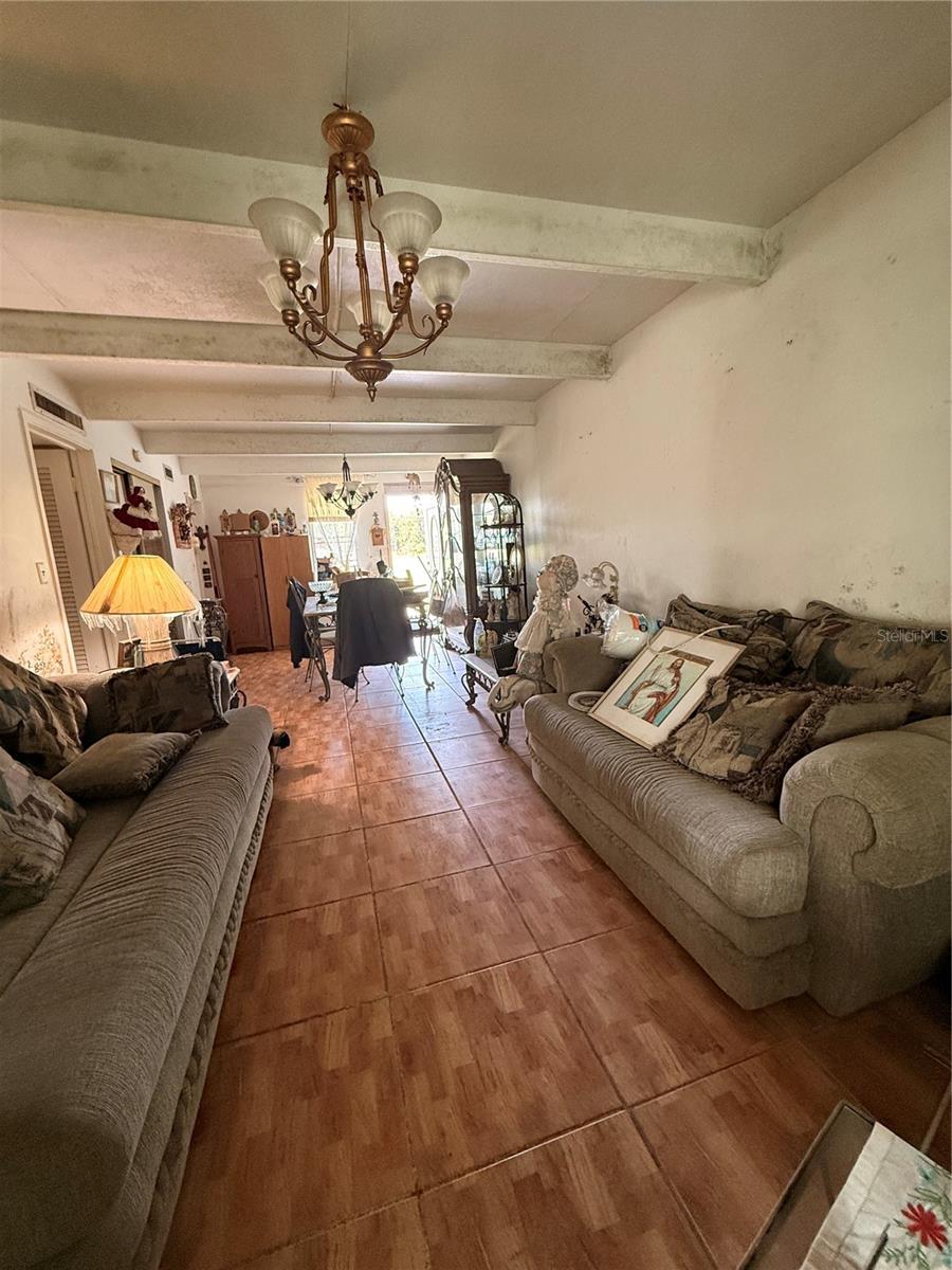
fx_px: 513
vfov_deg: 102.1
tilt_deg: -8.3
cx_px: 476
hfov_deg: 85.7
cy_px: 635
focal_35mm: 14
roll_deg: +3.4
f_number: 2.2
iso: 400
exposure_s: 1/60
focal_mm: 2.22
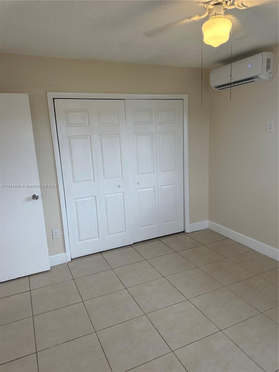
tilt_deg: -10.3
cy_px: 186
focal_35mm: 24
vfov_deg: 71.6
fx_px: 258
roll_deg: +2.0
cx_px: 140
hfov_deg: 56.8
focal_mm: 6.86
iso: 125
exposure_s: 1/120
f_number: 1.78
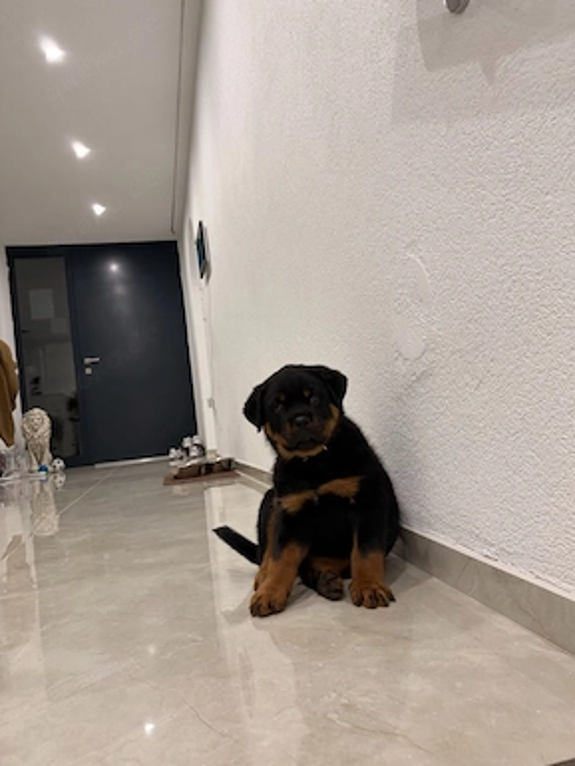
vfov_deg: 65.3
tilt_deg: +2.3
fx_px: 598
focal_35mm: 27
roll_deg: +6.5
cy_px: 390
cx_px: 296
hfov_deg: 51.4
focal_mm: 5.96
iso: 160
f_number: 1.6
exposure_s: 1/50
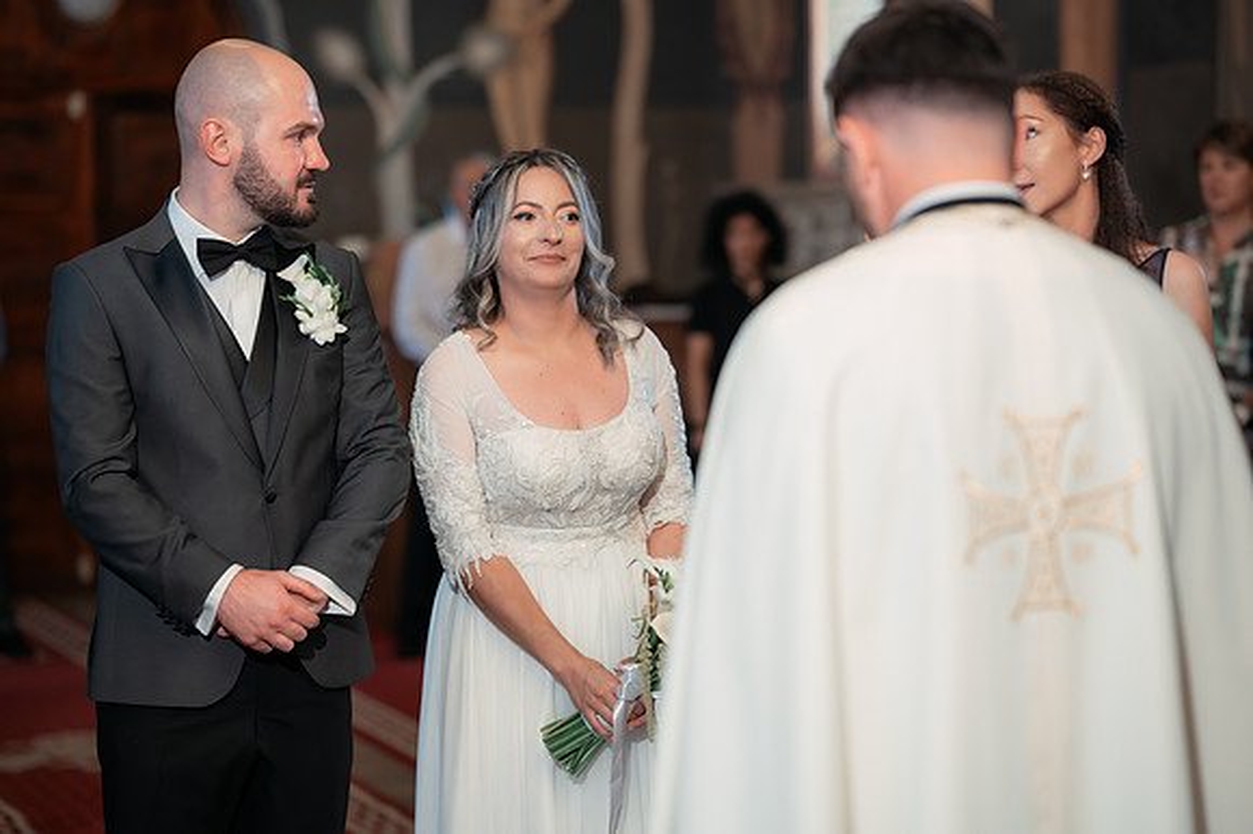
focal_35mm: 85
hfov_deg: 23.9
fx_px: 2957
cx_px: 626
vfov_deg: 16.1
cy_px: 417
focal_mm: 85
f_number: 2.2
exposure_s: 1/200
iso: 1600
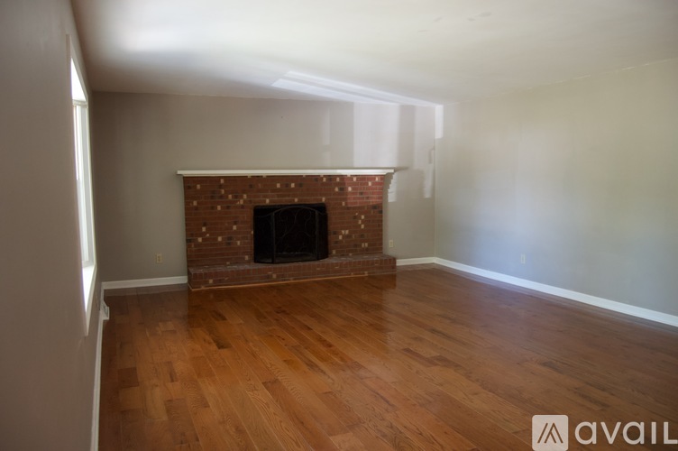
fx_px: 508
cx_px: 339
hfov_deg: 67.4
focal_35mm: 27
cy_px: 226
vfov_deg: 47.8
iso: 800
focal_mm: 18
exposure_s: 1/40
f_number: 3.5
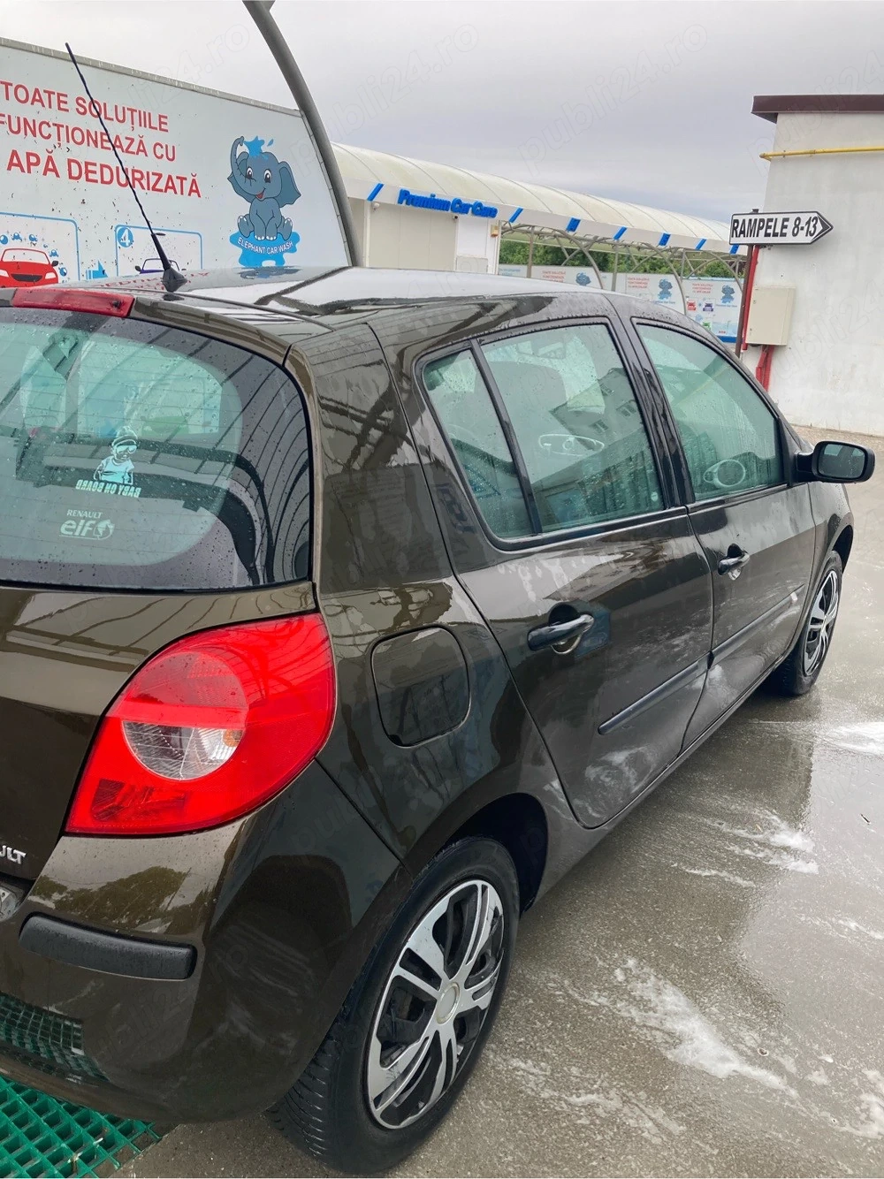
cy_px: 590
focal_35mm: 28
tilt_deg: -16.6
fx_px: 954
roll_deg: -4.5
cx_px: 442
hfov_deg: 49.7
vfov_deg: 63.5
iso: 20
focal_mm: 3.99
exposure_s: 1/324
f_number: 1.8
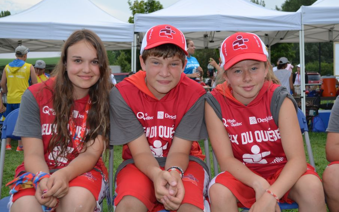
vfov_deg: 24.9
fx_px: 480
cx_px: 170
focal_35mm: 52
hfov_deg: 38.9
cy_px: 103
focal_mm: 34
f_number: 5
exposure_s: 1/200
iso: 125
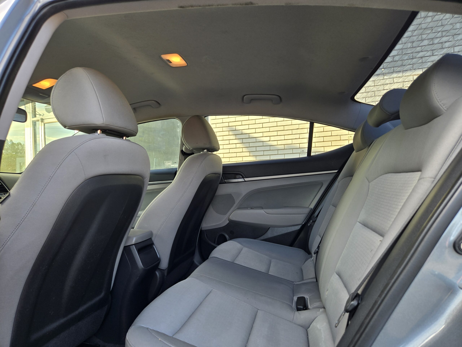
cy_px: 174
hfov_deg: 73.9
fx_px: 307
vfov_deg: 58.9
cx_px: 231
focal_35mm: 23
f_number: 1.8
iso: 50
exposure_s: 1/180
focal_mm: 5.4
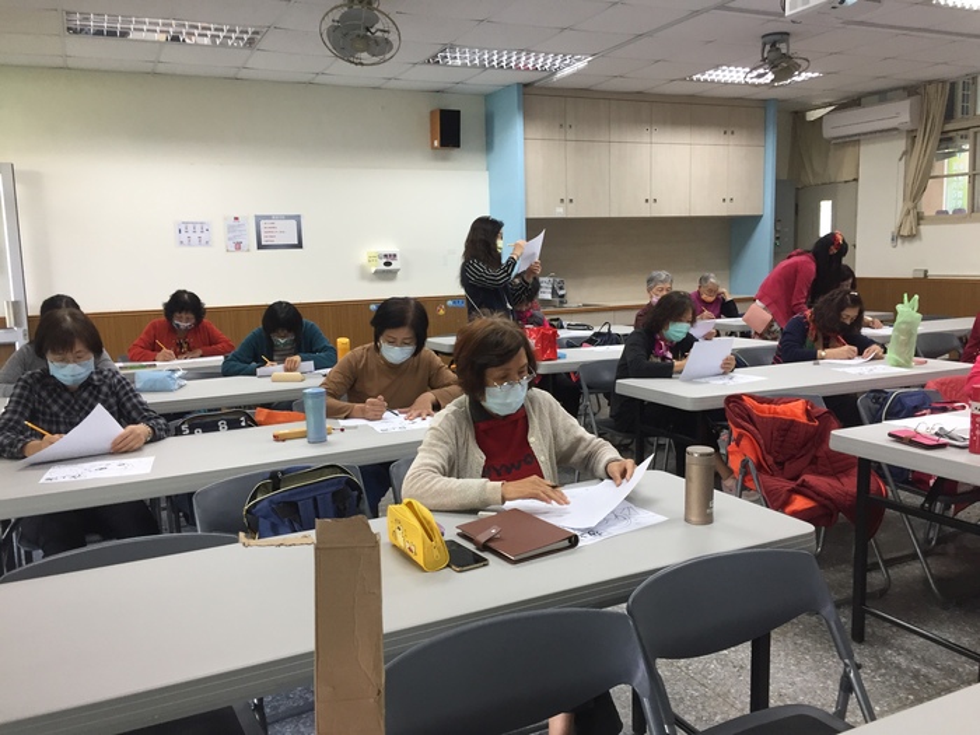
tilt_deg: -7.2
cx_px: 490
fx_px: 821
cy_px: 368
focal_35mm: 29
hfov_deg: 61.7
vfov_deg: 48.2
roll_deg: +0.1
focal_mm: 4.15
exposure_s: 1/30
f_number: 2.2
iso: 40
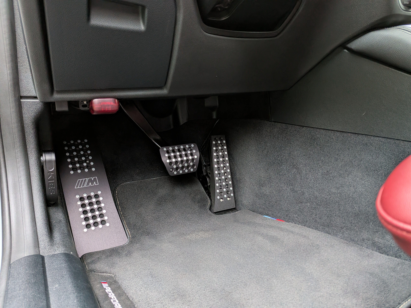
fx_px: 285
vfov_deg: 56.8
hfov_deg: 71.6
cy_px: 154
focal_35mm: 24
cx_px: 206
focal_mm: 4.53
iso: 600
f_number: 1.7
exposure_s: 1/86
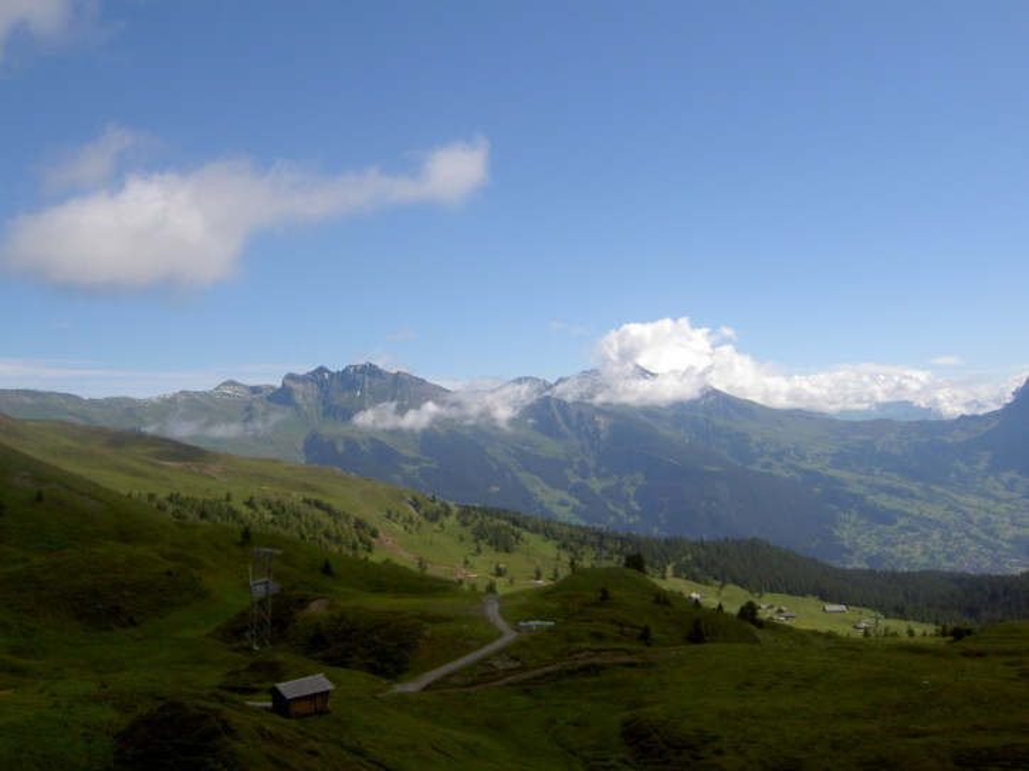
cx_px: 514
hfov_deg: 54.0
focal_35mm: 34
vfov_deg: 41.8
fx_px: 1010
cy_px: 386
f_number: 4.7
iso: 50
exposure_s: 1/500
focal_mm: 5.6
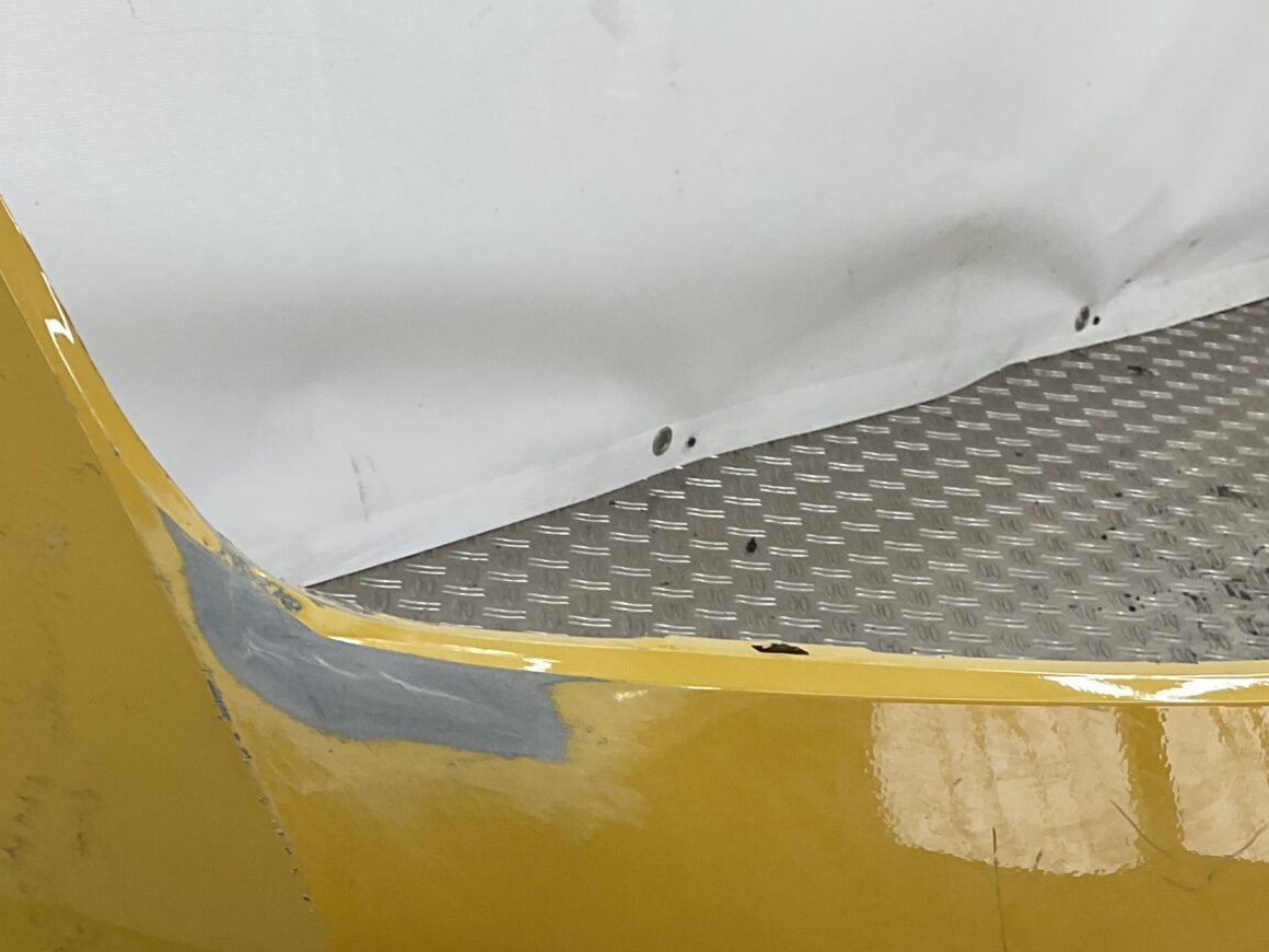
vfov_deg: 22.4
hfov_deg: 29.8
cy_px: 864
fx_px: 2346
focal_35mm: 64
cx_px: 334
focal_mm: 3
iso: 25
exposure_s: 1/120
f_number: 1.8
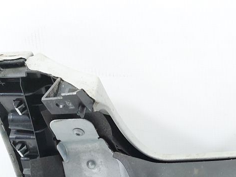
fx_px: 484
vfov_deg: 20.0
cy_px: 181
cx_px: 284
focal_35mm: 71
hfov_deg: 24.7
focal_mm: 5.23
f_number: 1.8
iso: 125
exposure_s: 1/50
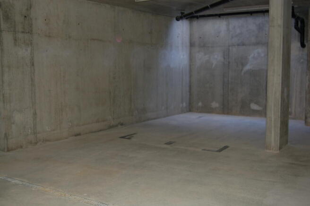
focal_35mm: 42
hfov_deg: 46.4
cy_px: 103
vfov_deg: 31.8
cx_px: 155
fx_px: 361
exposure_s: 1/60
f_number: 4.2
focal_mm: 28
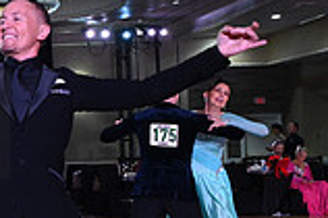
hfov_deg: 19.1
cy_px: 124
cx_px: -216
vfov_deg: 15.5
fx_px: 801
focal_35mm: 88
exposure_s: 1/320
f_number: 7.1
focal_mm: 24
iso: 5000
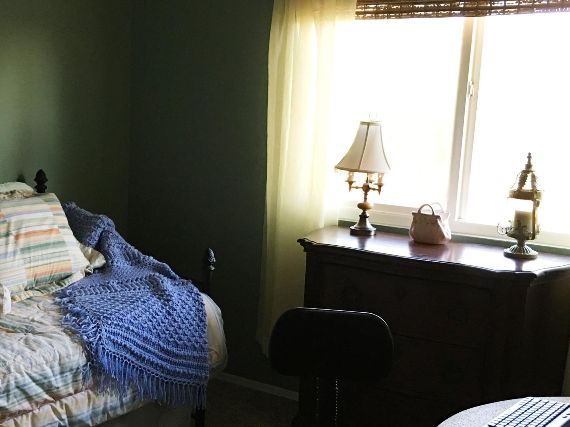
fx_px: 856
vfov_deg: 28.0
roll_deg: -1.9
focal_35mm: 52
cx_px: 196
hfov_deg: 36.5
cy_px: 251
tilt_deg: -10.8
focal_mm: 4.15
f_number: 2.2
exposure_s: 1/15
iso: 64
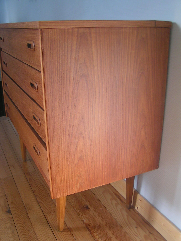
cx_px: 90
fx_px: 265
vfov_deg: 49.0
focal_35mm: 38
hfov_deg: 37.7
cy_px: 120
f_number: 2.8
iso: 64
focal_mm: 5.8
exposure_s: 1/40
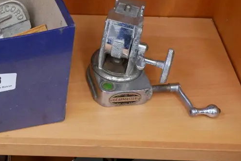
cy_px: -12
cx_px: 1
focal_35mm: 77
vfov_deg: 17.2
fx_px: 515
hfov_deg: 25.1
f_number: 5.6
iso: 3200
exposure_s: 1/40
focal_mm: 18
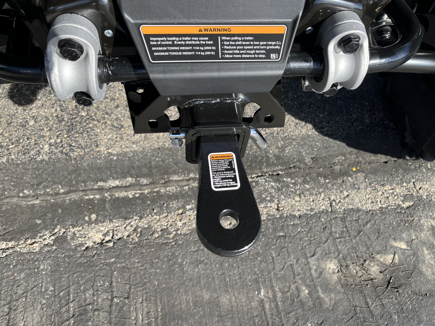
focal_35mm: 26
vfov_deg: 53.1
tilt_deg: -59.6
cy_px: 163
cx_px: 218
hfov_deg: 67.3
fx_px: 327
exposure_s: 1/1000
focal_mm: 5.1
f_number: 1.6
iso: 50
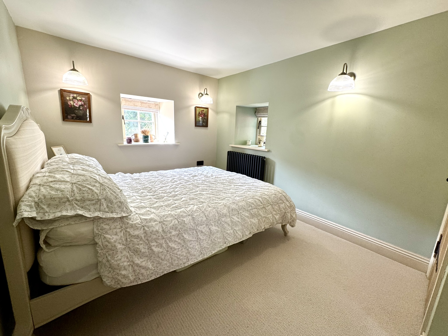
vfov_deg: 85.7
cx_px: 224
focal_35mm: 14
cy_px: 168
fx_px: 181
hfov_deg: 102.1
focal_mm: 2.22
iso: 125
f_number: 2.2
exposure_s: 1/100
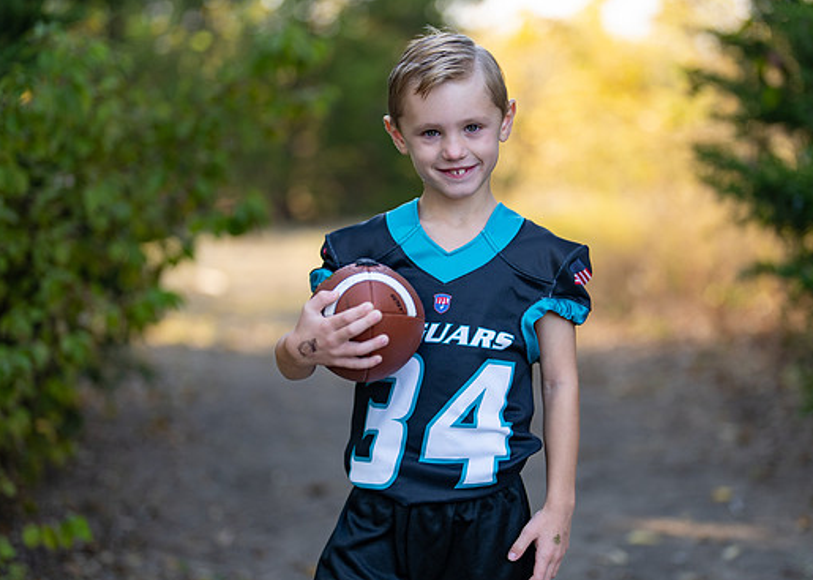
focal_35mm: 67
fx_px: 1546
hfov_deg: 29.4
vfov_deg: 21.2
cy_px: 307
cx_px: 486
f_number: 1.2
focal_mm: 50
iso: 100
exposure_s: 1/500
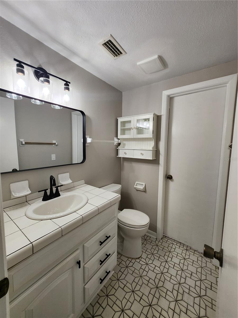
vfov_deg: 106.2
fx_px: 119
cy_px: 159
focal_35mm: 13
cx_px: 119
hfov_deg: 89.9
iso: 100
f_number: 2.2
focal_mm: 1.74
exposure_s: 1/60
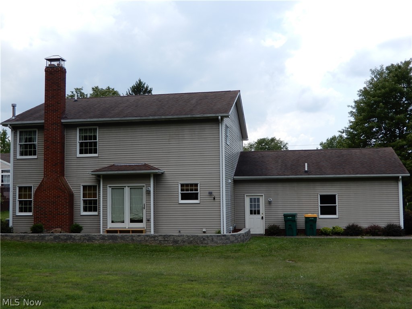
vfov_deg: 34.3
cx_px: 206
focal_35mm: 42
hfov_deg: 44.8
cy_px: 154
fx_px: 500
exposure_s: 1/400
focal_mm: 7.5
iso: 80
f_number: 4
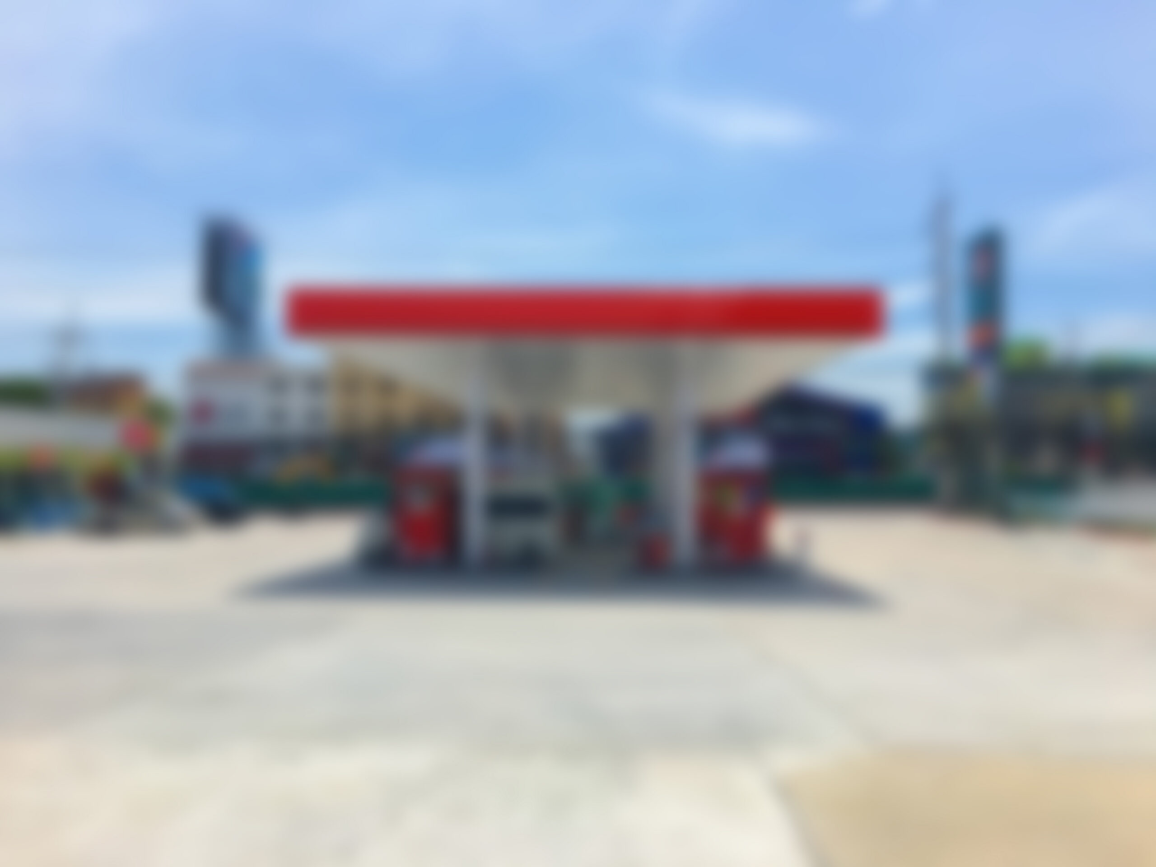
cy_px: 434
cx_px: 578
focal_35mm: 29
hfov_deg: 61.7
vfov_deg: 48.2
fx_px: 968
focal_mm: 4.15
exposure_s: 1/2500
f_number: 2.2
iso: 25
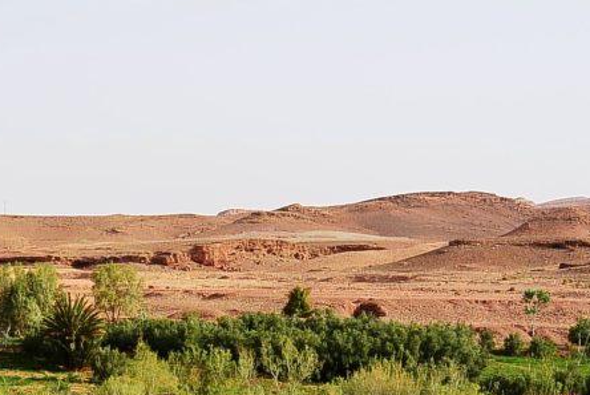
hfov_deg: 23.7
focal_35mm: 83
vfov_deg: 16.2
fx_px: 1362
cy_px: 392
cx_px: 45
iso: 100
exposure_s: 1/500
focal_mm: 13.5
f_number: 4.5
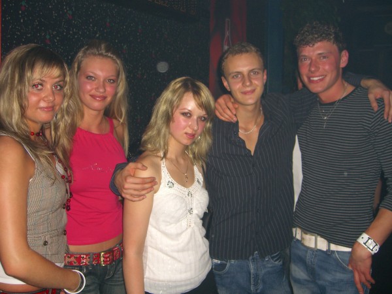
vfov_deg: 37.7
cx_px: 196
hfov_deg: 49.0
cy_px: 147
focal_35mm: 38
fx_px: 430
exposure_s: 1/60
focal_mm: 7.9
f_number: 2.8
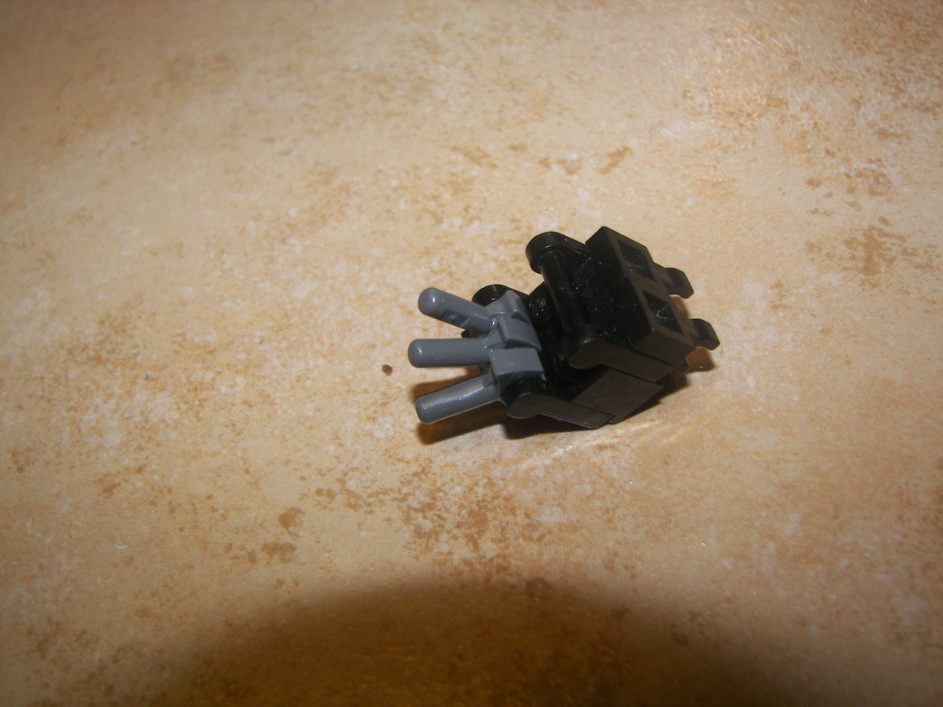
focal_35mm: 36
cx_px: 472
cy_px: 354
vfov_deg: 39.7
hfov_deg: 51.4
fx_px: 981
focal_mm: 6
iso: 100
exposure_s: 1/30
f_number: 2.8
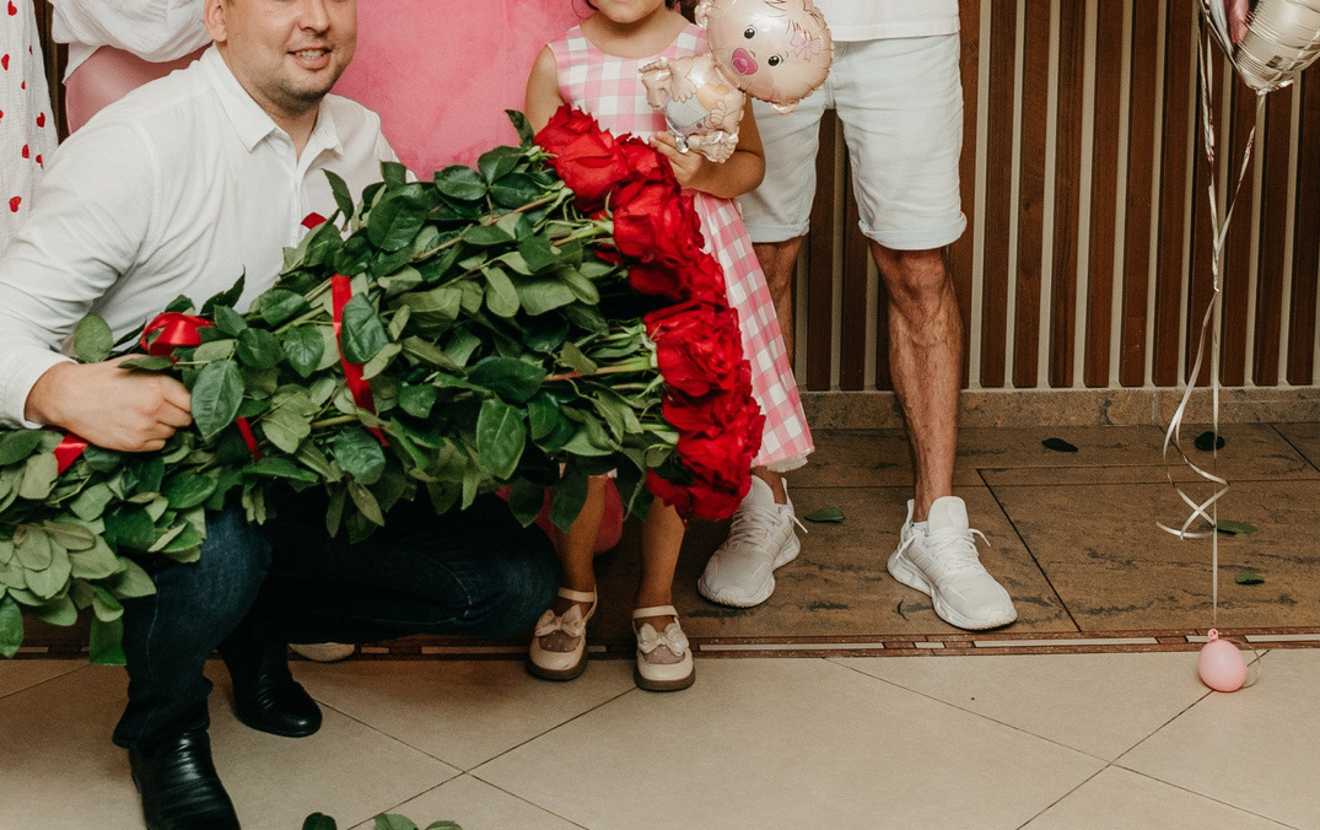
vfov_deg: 20.2
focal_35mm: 62
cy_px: -69
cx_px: 477
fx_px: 2234
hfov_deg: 32.7
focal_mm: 24
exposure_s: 1/160
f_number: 4
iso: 200
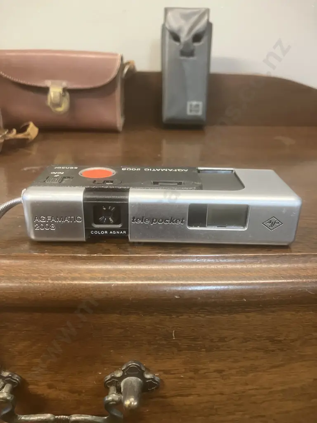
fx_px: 342
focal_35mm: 28
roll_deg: -0.7
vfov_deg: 63.4
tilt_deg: -21.6
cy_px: 212
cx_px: 158
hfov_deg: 49.7
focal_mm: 3.99
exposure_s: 1/25
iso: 320
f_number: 1.8
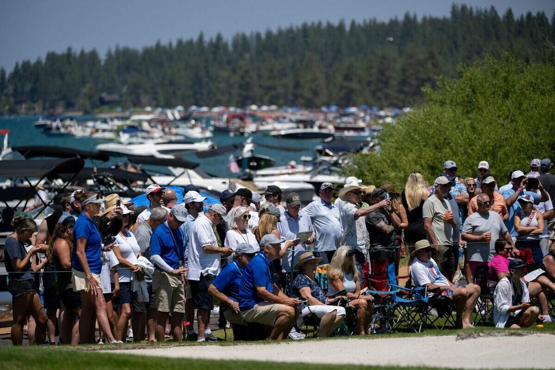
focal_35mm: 220
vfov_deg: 6.2
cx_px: 278
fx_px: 3391
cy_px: 185
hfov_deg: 9.4
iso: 400
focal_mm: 220
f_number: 4
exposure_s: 1/6400
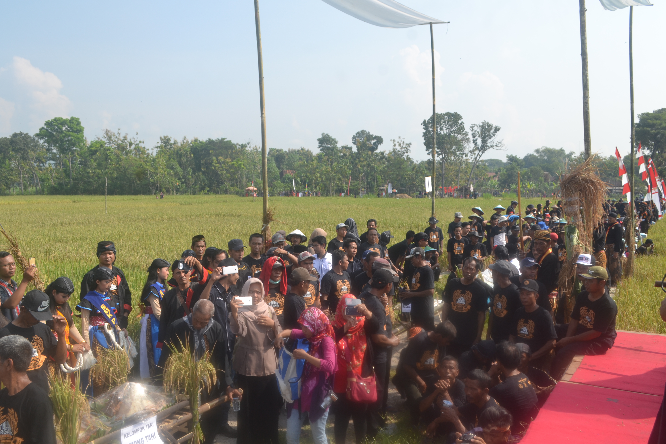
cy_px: 222
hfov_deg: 57.2
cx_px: 333
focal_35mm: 33
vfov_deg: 40.0
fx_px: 610
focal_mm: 22
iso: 100
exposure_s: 1/200
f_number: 8
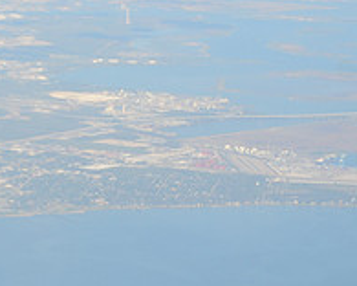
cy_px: 126
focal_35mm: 271
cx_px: 68
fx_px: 2867
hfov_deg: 7.1
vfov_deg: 5.7
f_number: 6.3
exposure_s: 1/640
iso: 160
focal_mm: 65
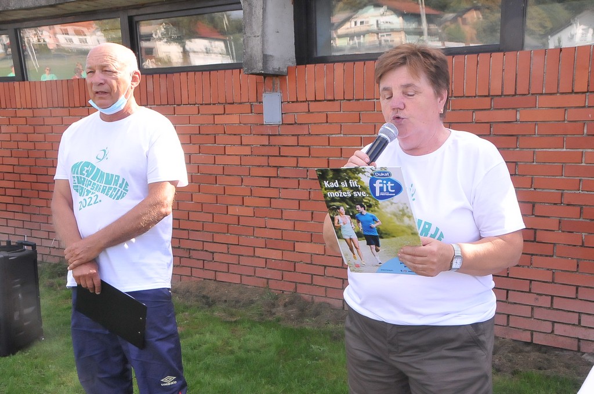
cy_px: 197
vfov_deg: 31.8
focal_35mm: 42
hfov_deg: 46.5
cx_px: 297
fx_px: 692
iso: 2000
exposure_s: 1/500
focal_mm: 28
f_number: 11
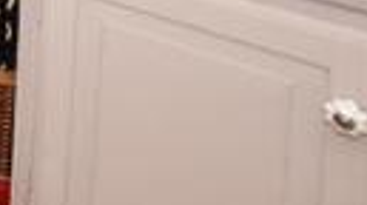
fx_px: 777
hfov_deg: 16.0
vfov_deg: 11.4
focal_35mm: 80
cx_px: -467
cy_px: -337
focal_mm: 10
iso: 200
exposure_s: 1/80
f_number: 5
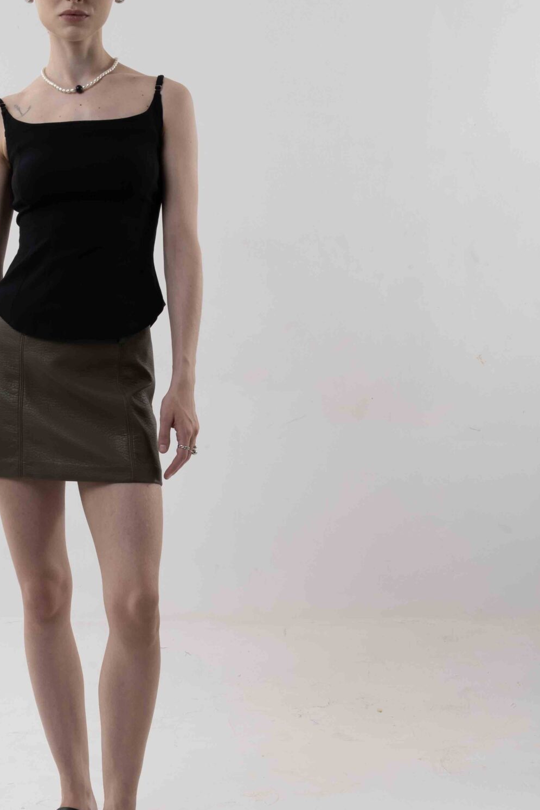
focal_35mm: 60
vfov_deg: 33.4
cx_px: 90
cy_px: 437
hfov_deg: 22.3
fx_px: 1349
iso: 80
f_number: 13
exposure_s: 1/125
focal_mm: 23
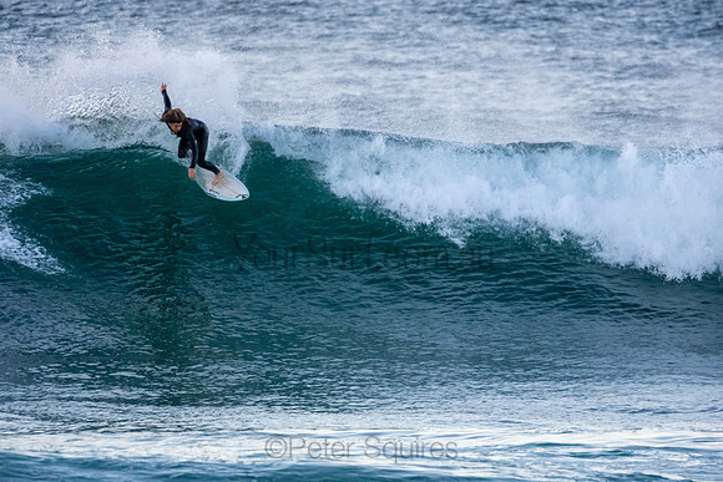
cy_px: 241
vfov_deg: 1.8
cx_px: 362
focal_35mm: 750
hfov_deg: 2.7
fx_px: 15065
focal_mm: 500
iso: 2200
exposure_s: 1/1250
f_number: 5.6
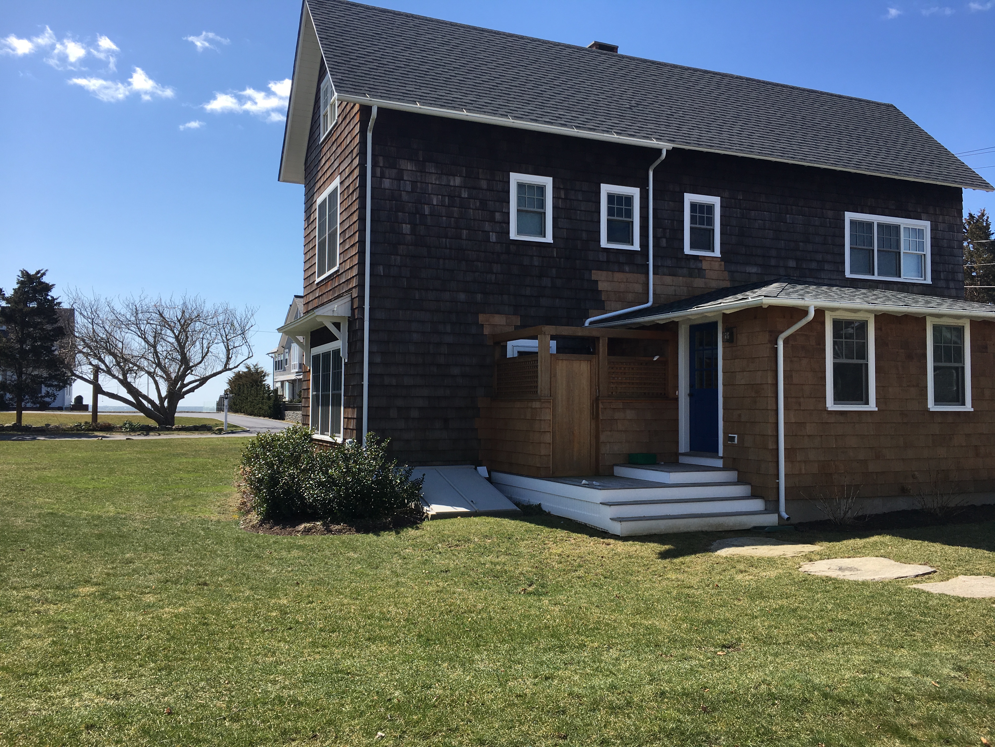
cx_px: 498
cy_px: 374
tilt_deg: +2.3
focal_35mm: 29
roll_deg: -0.6
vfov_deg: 48.2
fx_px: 834
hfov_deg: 61.7
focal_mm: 4.15
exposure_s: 1/1350
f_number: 2.2
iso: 25
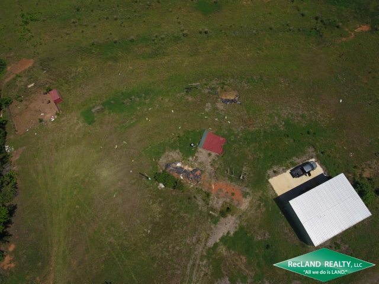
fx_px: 219
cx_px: 190
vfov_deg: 66.0
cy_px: 142
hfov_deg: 81.7
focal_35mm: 20
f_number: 2.8
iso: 100
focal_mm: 3.61
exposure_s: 1/1410
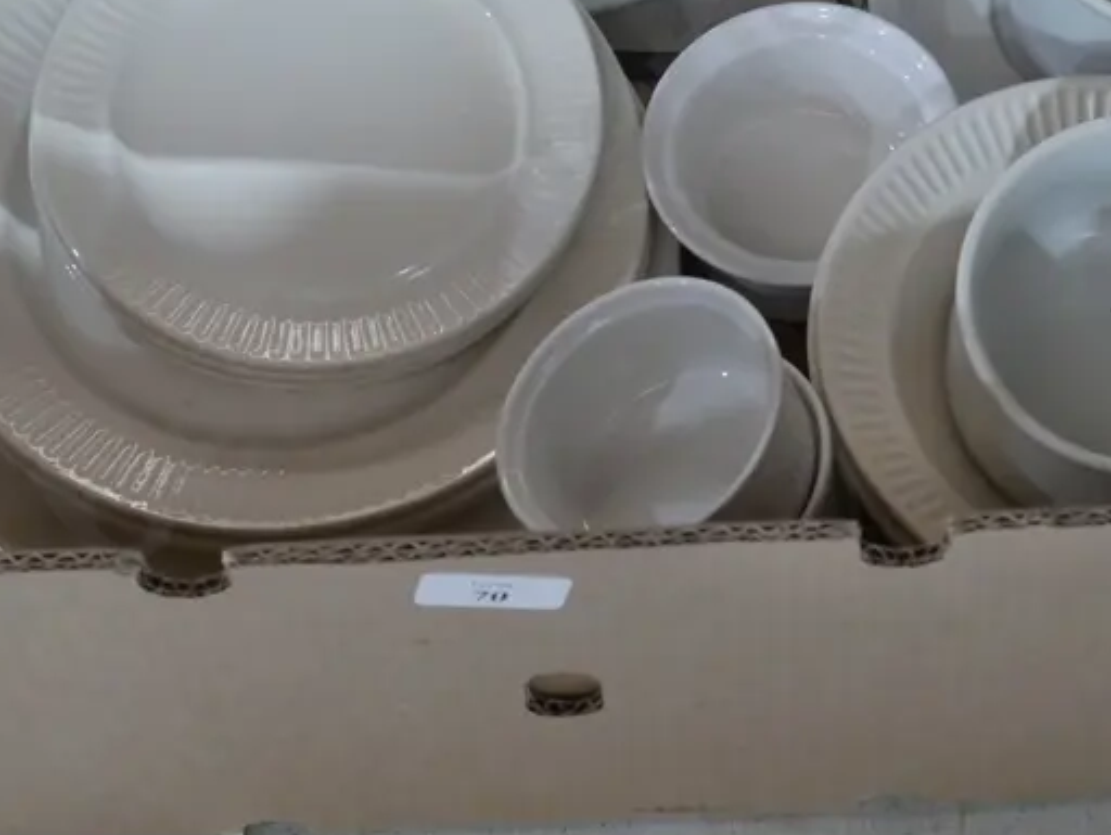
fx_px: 3855
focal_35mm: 120
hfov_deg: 16.4
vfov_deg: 12.3
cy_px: 188
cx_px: 556
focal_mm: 30
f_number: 5.4
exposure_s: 1/60
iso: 2500
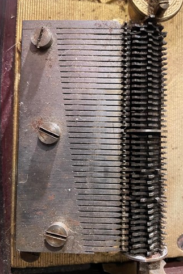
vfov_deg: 65.5
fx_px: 213
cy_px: 134
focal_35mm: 28
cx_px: 104
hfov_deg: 46.3
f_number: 1.6
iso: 400
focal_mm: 4.2
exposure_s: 1/50
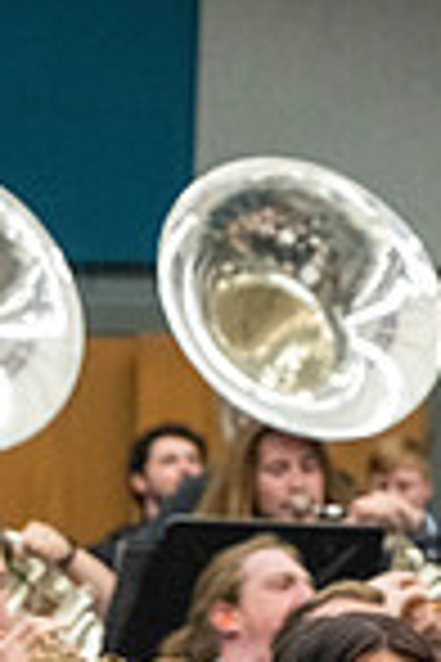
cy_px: 1009
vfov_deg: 9.3
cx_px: -54
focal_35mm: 215
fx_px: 3950
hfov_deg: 6.4
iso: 10000
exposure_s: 1/500
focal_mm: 70
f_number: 4
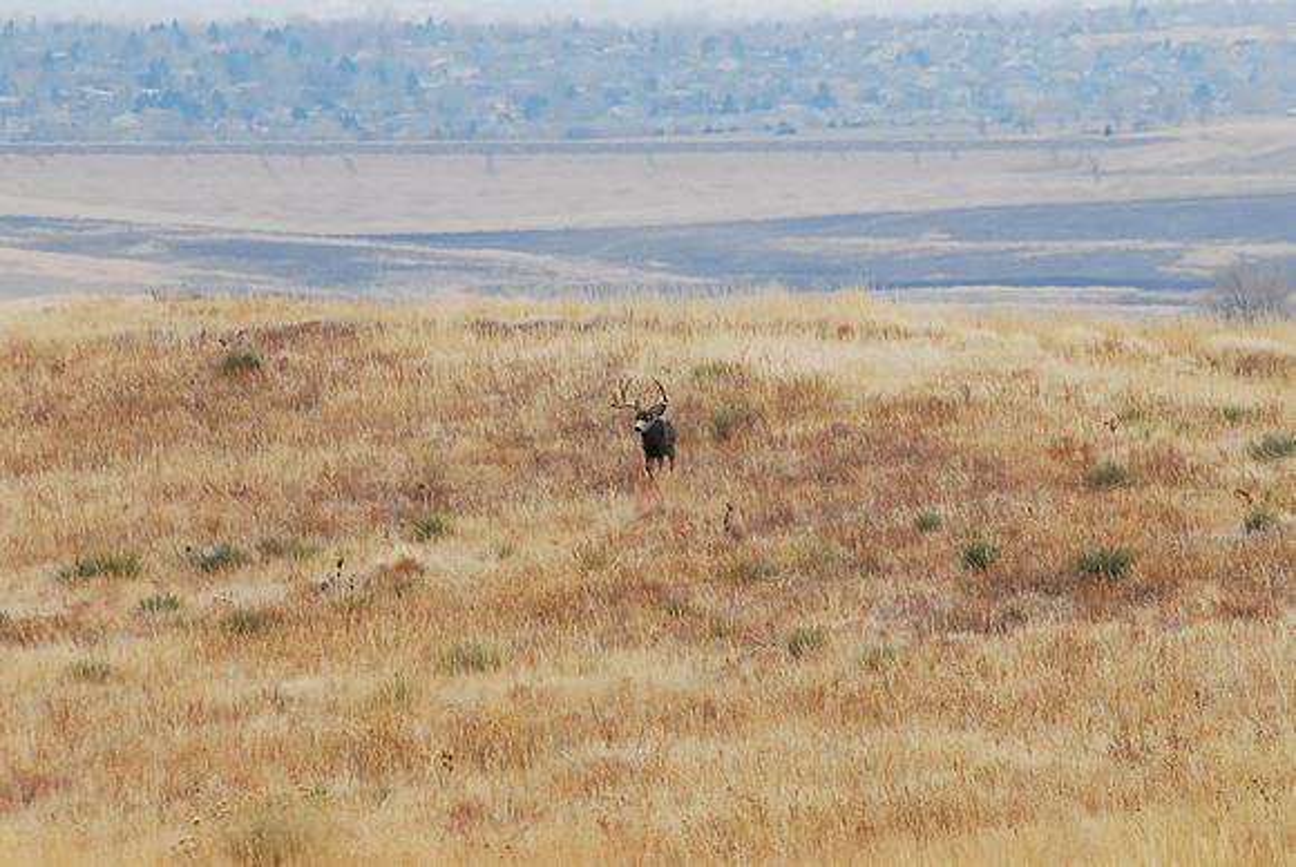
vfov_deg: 3.4
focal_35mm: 405
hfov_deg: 5.1
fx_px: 14594
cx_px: 648
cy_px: 434
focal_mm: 270
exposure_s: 1/250
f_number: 10
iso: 400
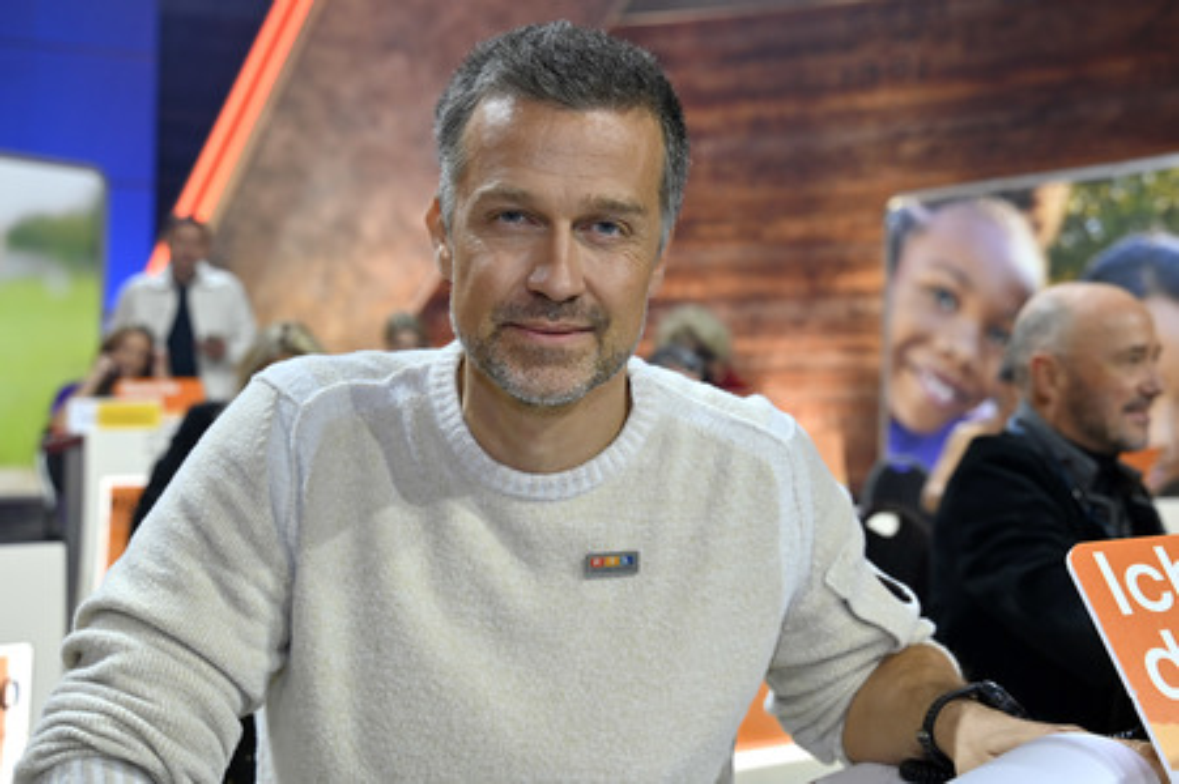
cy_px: 392
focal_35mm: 41
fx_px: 1342
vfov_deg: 32.6
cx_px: 590
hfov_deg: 47.4
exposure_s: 1/200
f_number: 4
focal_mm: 41
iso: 1000
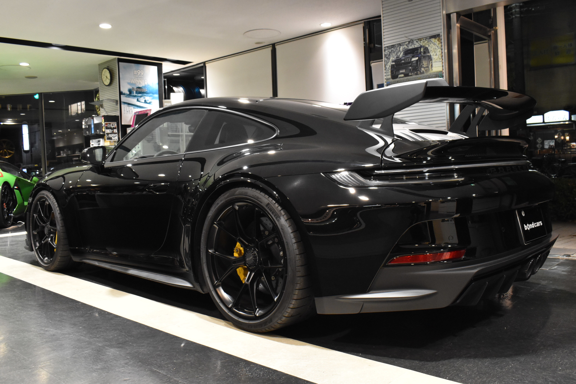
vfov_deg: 41.7
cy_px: 192
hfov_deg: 59.5
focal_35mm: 32
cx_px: 288
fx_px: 504
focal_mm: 21
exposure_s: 1/30
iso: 2500
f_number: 8
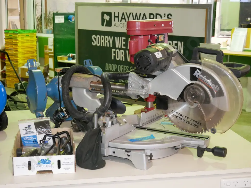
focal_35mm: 56
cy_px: 94
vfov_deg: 26.1
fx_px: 406
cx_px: 126
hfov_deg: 34.3
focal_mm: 28
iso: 3200
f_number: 4.7
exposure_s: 1/80
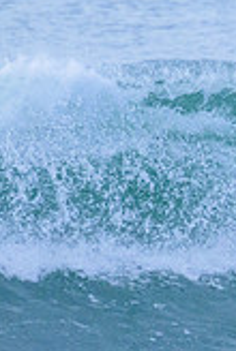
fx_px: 27641
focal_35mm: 2823
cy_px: 115
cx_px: 569
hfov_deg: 0.5
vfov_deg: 0.7
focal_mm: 800
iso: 3600
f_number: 11
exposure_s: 1/2000
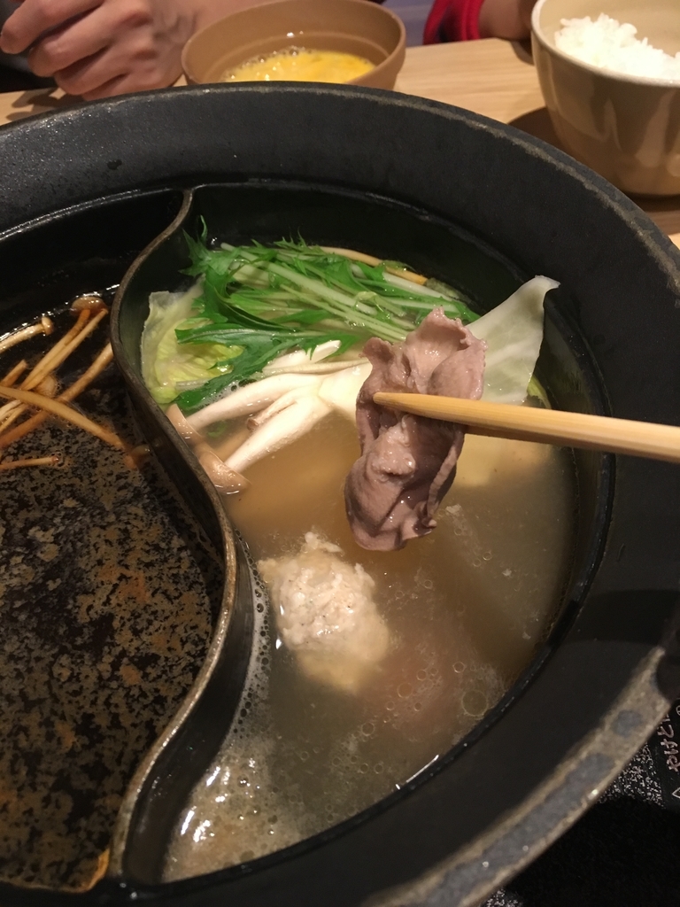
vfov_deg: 61.7
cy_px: 454
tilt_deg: -49.1
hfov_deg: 48.2
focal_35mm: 29
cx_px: 340
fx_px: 760
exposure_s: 1/30
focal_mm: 4.15
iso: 125
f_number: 2.2
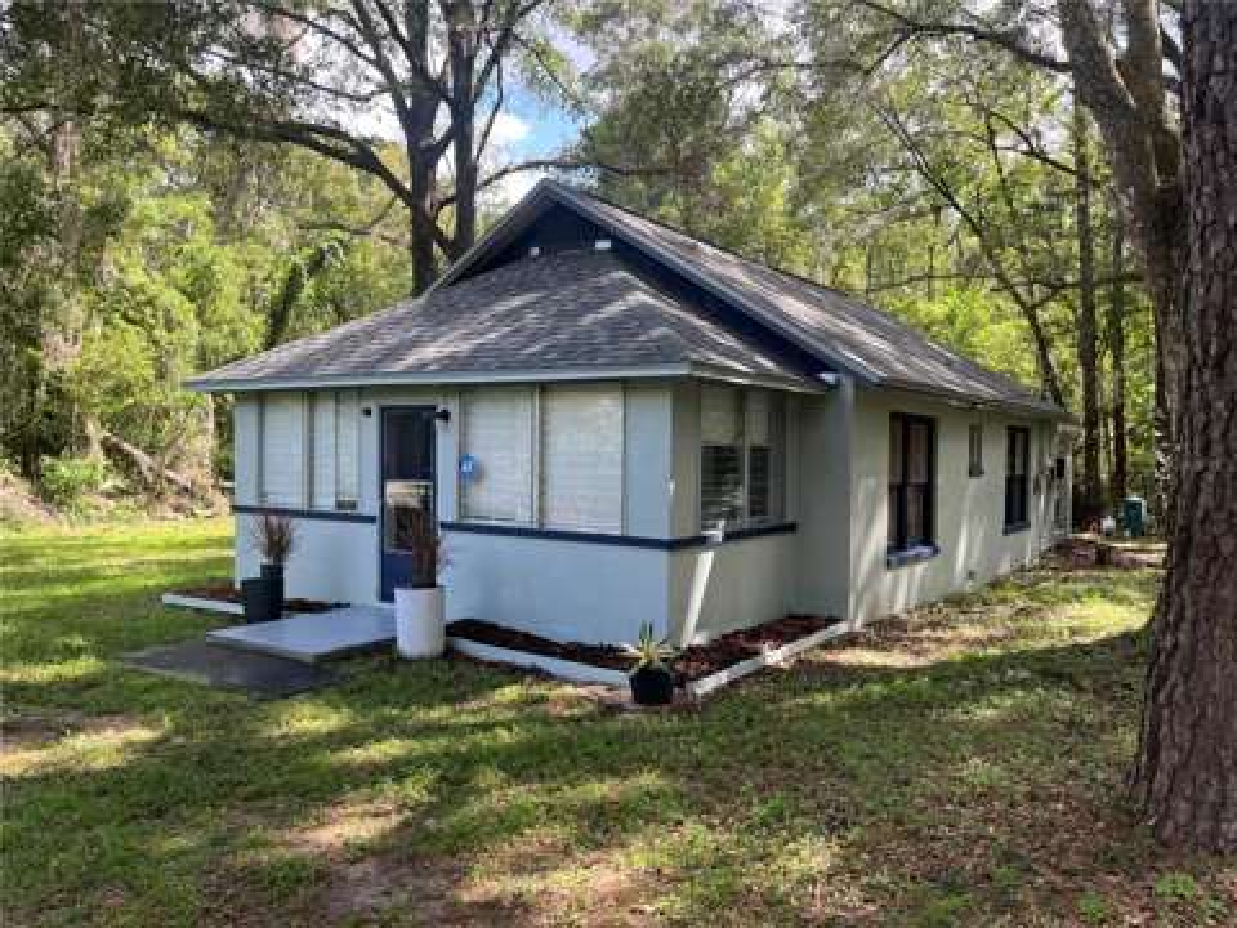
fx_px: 929
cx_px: 618
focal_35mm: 26
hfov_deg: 67.3
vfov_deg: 53.1
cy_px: 464
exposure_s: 1/388
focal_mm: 5.1
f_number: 1.6
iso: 50
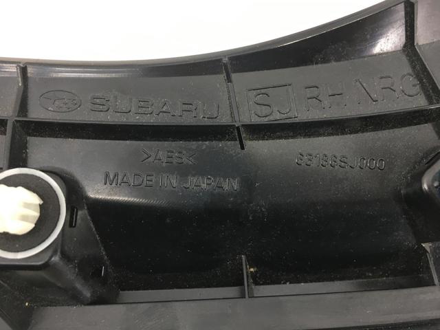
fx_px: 369
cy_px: 165
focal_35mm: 29
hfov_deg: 61.7
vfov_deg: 48.2
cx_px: 220
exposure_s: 1/33
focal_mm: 4.15
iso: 100
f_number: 2.2
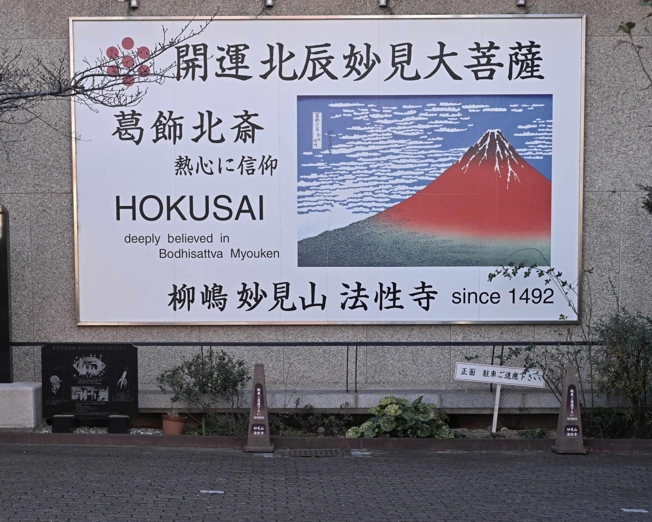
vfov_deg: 30.2
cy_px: 260
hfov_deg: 37.3
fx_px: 965
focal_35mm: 50
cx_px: 327
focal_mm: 44
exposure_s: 1/200
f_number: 5.6
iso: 250
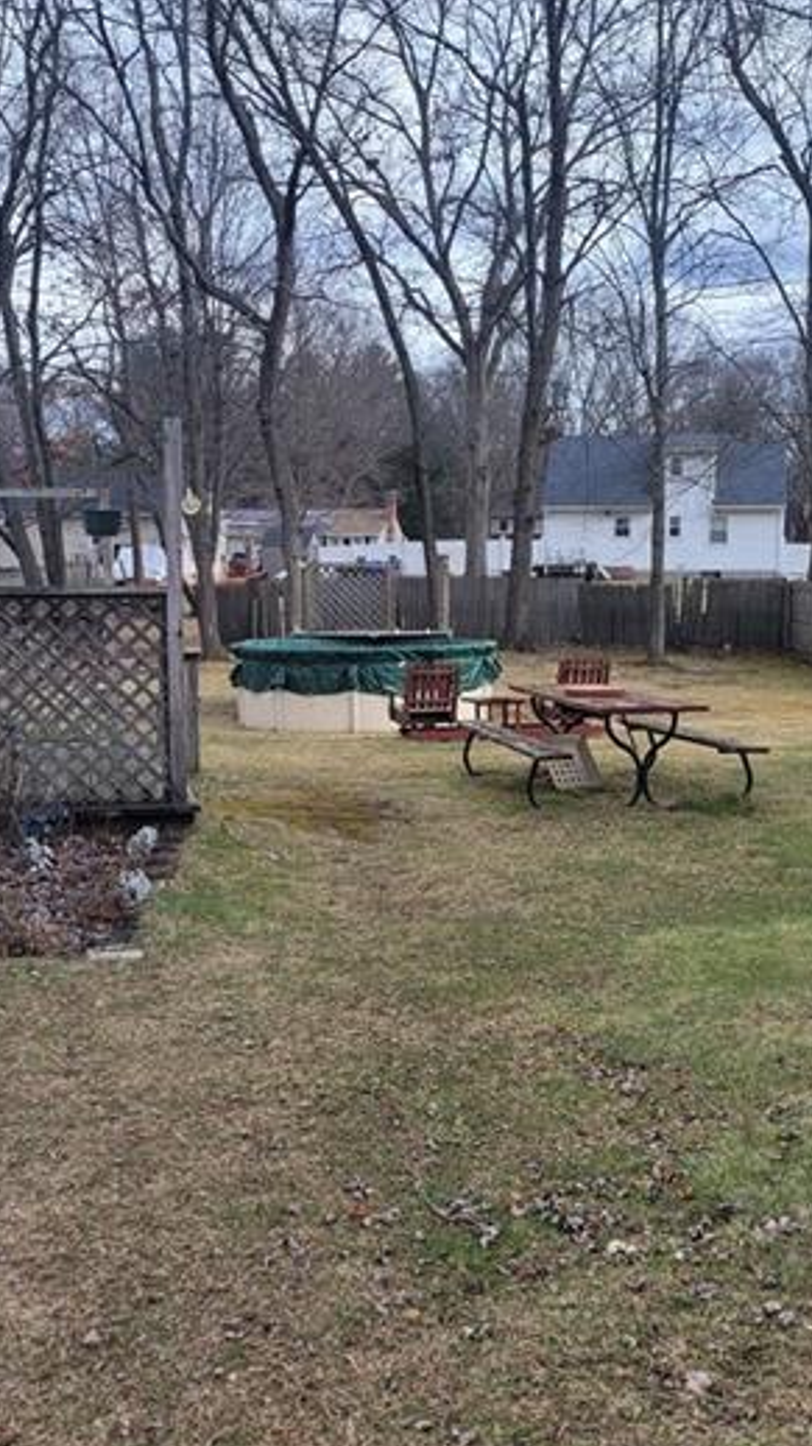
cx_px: 469
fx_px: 1609
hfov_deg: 28.3
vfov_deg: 48.3
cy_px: 801
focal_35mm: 42
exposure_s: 1/1053
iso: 40
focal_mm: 5.4
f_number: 1.8
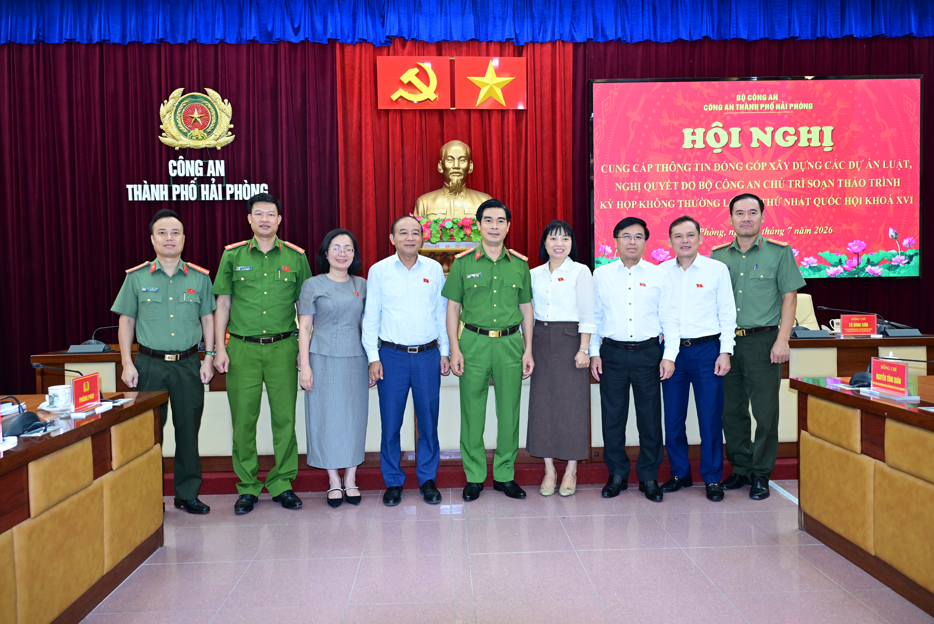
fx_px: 714
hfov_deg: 66.4
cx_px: 467
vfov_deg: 47.2
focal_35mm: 28
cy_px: 312
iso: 1250
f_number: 4
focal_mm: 27.5
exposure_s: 1/125
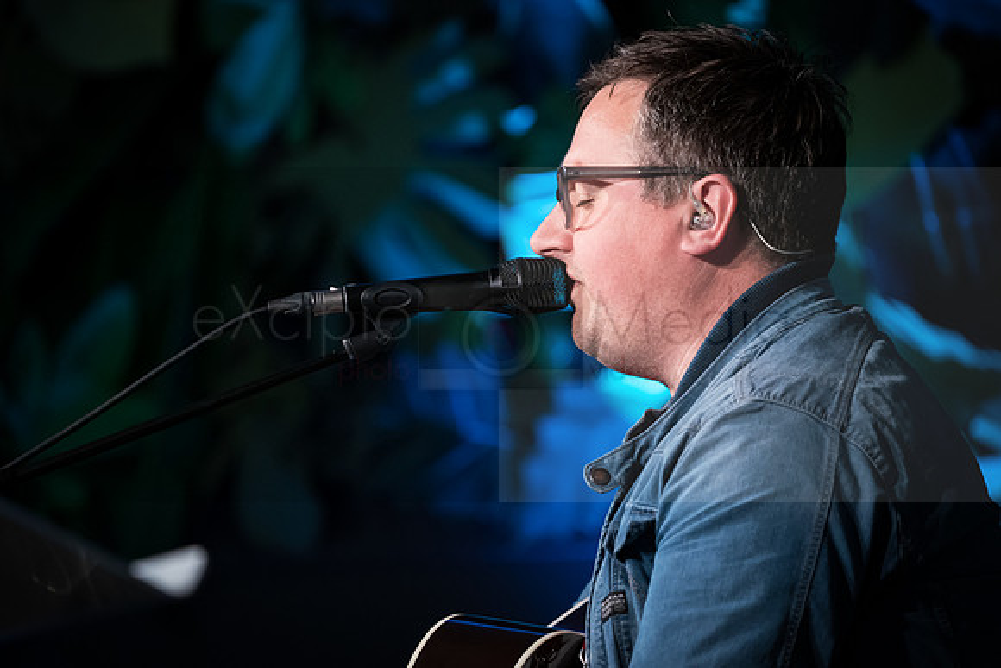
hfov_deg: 4.5
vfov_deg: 3.0
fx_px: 12699
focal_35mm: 457
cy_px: 344
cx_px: 499
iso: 4000
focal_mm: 400
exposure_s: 1/125
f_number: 5.6
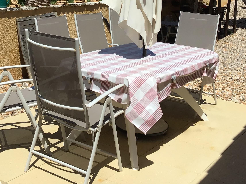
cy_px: 18
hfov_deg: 32.6
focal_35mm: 59
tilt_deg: -8.0
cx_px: 97
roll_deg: -1.3
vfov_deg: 24.1
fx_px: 419
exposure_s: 1/2398
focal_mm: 3.3
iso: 25
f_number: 2.4
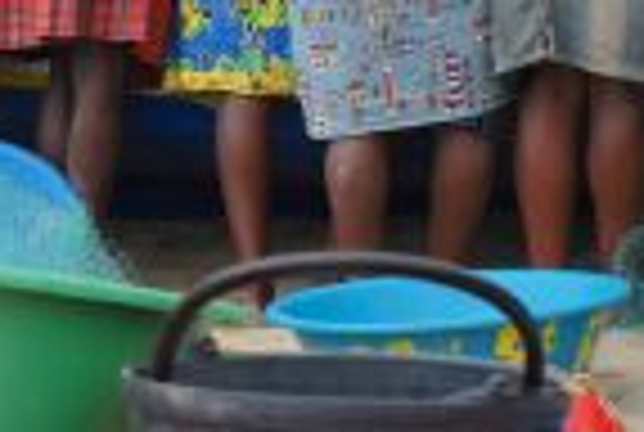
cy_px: -47
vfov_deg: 6.8
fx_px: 3603
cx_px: -203
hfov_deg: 10.0
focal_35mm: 201
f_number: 8
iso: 100
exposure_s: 1/160
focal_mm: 48
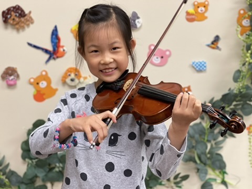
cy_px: 94
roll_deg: -0.5
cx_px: 126
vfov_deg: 22.9
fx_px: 466
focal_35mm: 64
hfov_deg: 30.3
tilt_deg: -12.8
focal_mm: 7.5
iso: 200
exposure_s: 1/40
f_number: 2.2
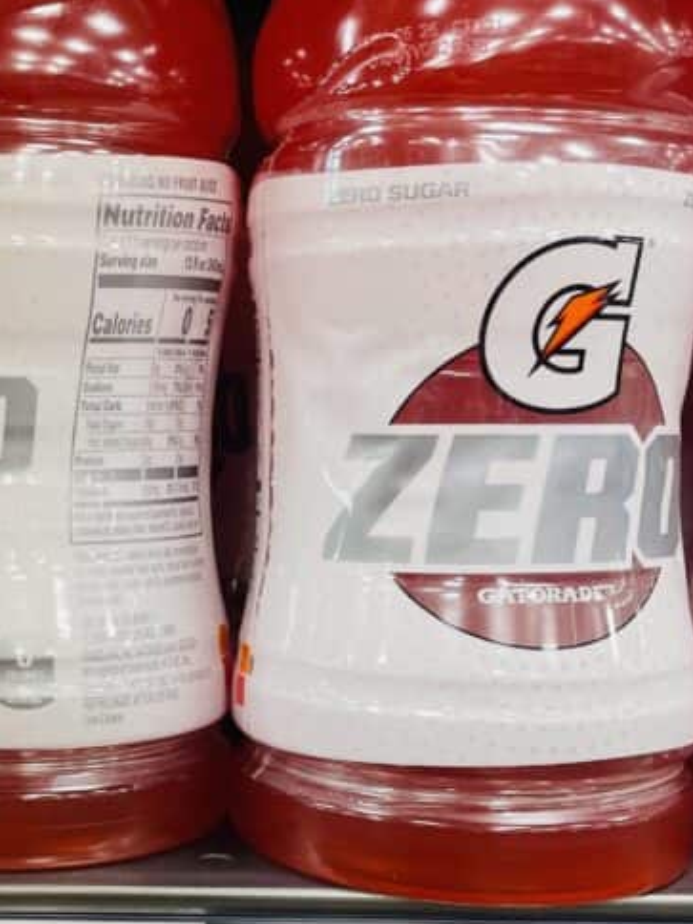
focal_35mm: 55
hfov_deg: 25.8
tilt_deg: -7.0
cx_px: 88
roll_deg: +1.0
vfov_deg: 34.7
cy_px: 578
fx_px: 1468
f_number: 1.6
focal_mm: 4.2
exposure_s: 1/60
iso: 80
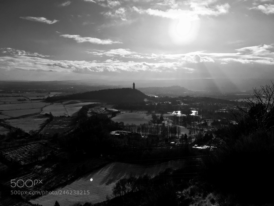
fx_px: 230
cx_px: 137
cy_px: 103
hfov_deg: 61.7
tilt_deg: -6.7
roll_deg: -1.6
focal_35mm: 29
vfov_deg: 48.2
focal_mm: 4.15
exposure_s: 1/7692
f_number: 2.2
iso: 25
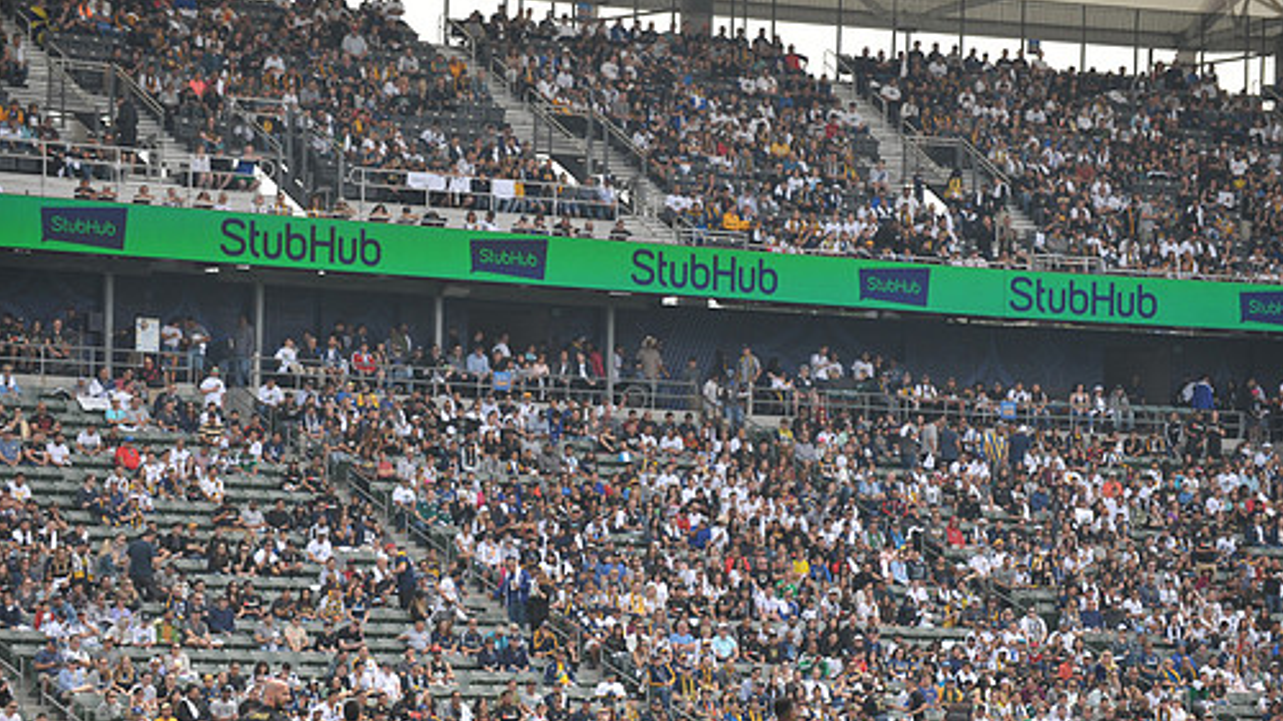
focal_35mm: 158
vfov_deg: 7.7
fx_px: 5374
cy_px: 449
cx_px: 618
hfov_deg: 13.6
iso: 320
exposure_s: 1/2500
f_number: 3.5
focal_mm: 130
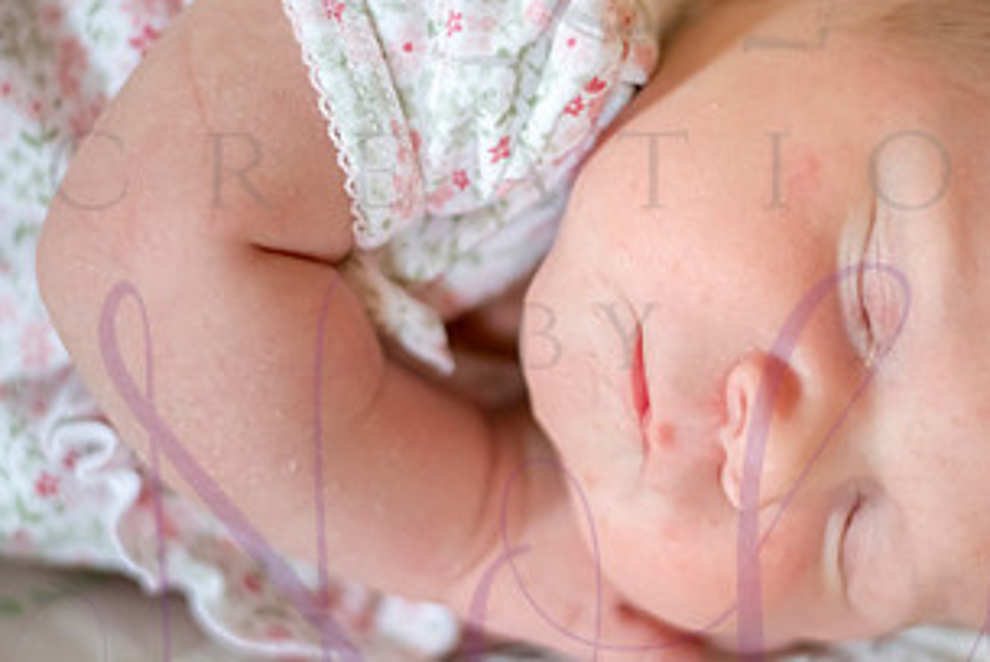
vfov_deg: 14.4
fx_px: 2615
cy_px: 329
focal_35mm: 95
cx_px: 646
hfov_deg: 21.4
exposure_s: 1/100
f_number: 2
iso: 800
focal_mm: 50
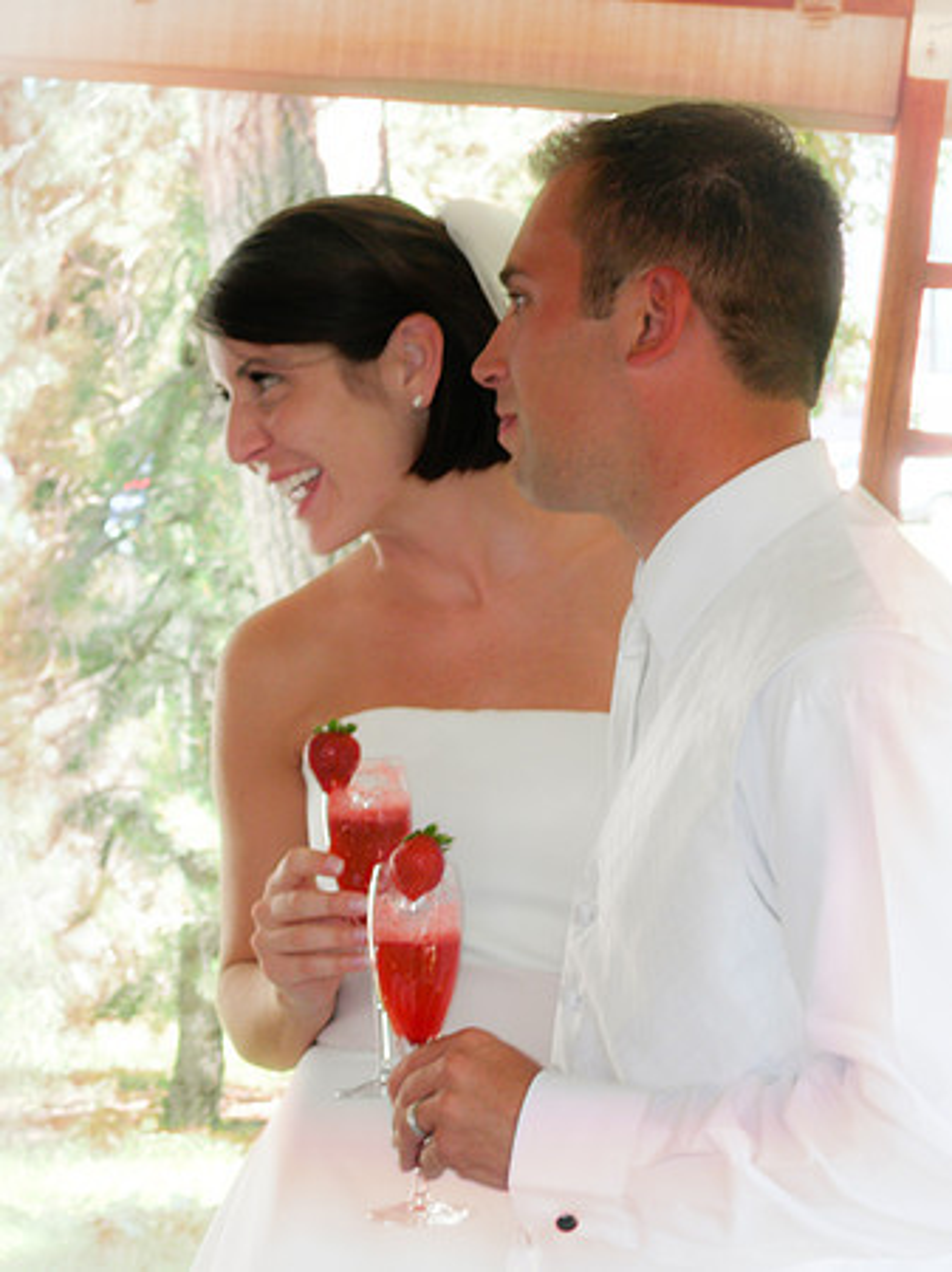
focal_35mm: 113
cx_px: 476
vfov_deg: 17.4
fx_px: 4148
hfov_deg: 13.1
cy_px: 636
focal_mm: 23.4
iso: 50
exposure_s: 1/30
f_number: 4.9
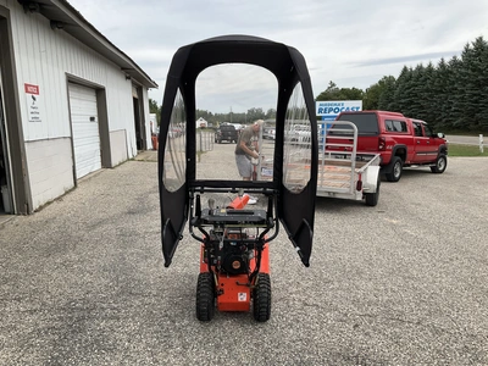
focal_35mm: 29
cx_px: 244
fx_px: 409
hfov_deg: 61.7
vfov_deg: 48.2
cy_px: 183
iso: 25
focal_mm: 3
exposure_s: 1/1279
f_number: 1.8
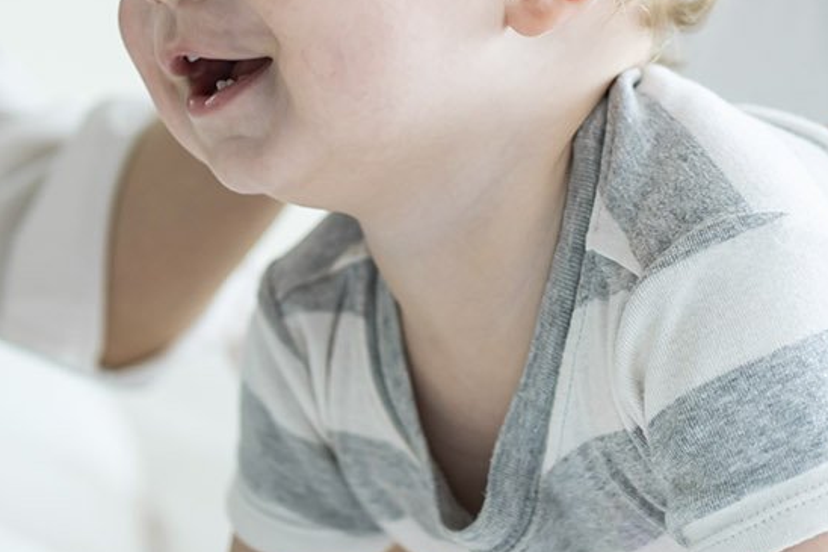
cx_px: 438
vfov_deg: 11.9
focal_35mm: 115
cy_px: 98
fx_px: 2644
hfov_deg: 17.8
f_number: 2
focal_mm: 35
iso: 500
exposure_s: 1/250
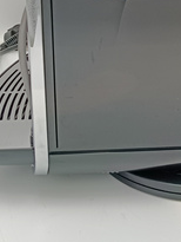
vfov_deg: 23.7
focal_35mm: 76
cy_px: -39
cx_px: 227
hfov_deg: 18.2
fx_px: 529
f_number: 1.8
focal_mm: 4.81
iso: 142
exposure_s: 1/105
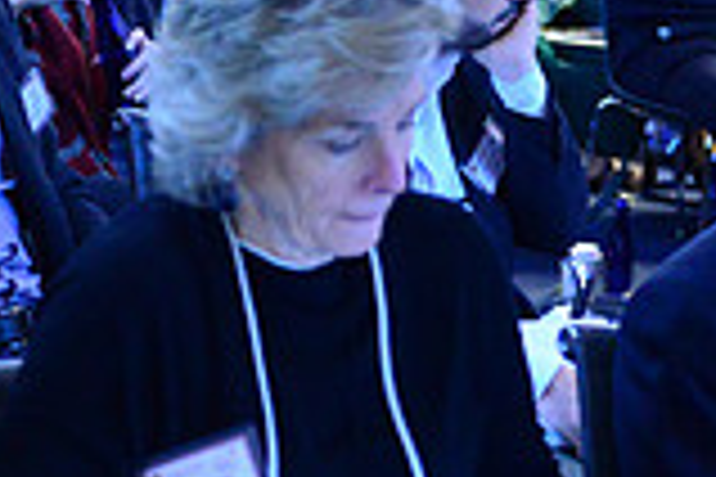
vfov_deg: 10.7
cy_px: 74
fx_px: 2546
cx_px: -18
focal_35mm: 128
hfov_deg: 15.7
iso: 6400
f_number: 2.8
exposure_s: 1/60
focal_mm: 35
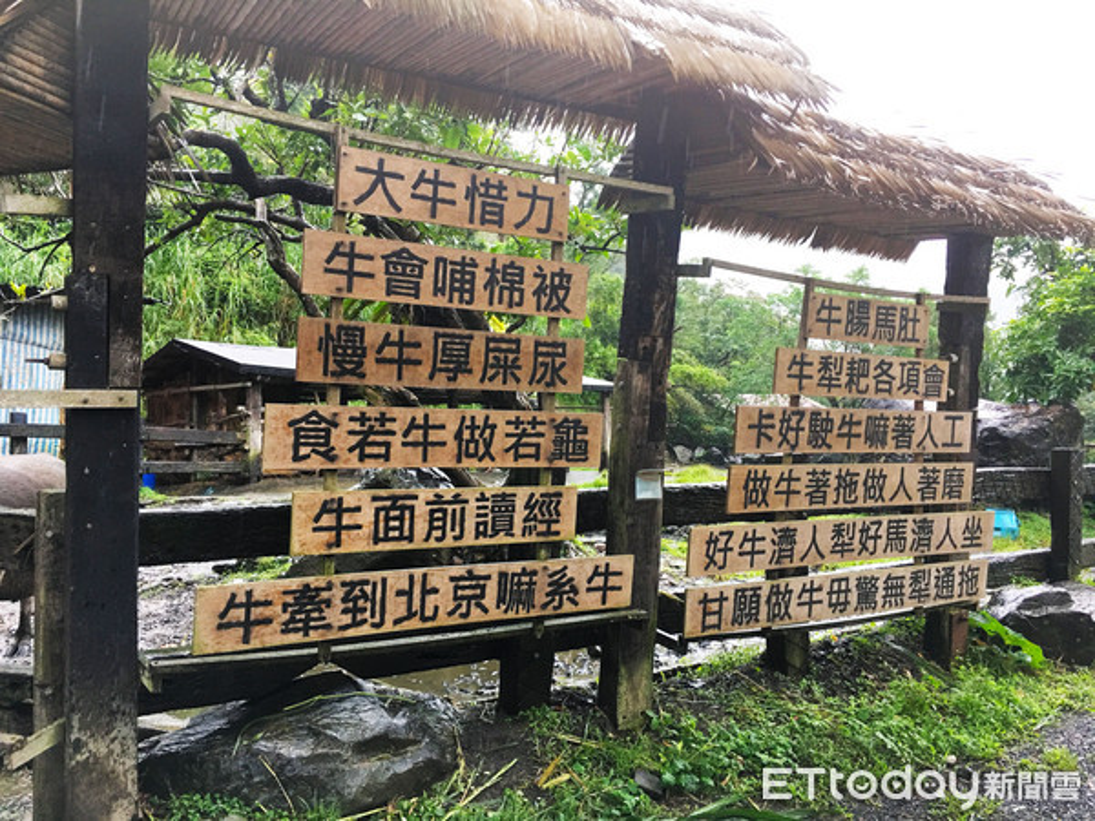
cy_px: 410
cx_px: 548
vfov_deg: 48.2
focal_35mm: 29
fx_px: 917
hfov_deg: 61.7
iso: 40
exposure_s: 1/30
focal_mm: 4.15
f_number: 2.2
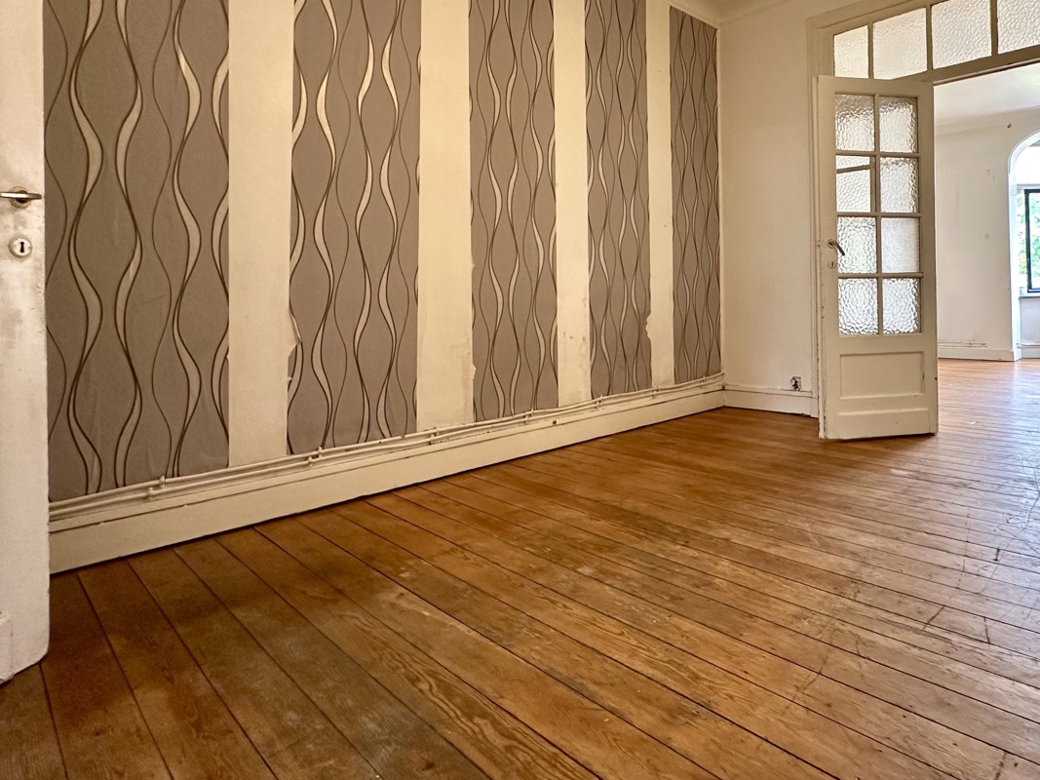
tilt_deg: +0.7
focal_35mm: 21
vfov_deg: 62.5
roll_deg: +1.2
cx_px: 698
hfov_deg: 76.4
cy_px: 292
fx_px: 631
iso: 250
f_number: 2.2
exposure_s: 1/99
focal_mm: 2.22
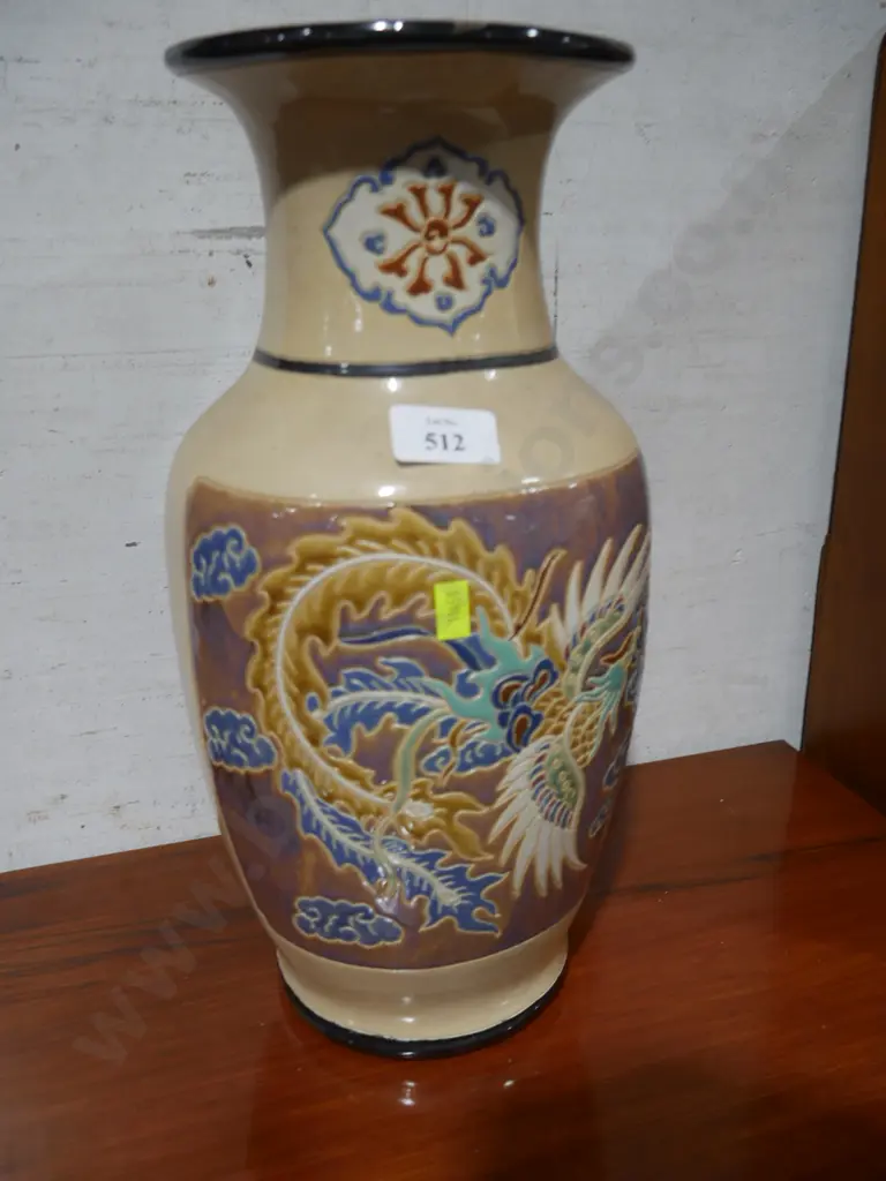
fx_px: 1024
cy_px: 590
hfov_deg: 46.8
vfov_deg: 60.0
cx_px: 443
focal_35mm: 30
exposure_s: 1/60
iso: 320
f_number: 3.6
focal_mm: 15
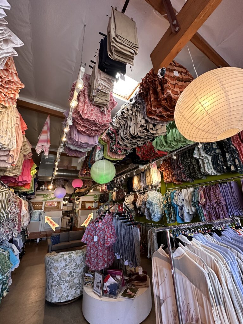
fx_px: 131
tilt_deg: +19.6
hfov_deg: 85.7
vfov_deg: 102.1
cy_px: 162
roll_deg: +2.1
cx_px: 122
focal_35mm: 14
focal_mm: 2.22
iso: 250
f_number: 2.2
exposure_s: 1/120
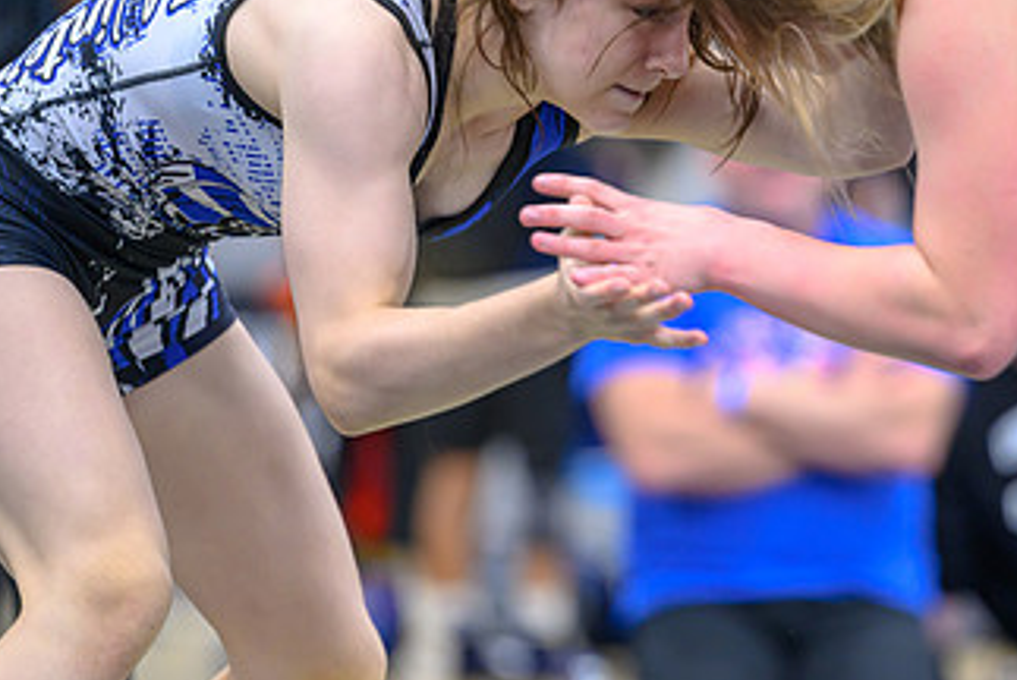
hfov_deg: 6.6
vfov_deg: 4.4
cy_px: 231
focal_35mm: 314
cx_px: 712
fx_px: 8878
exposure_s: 1/640
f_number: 2.8
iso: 2500
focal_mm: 175
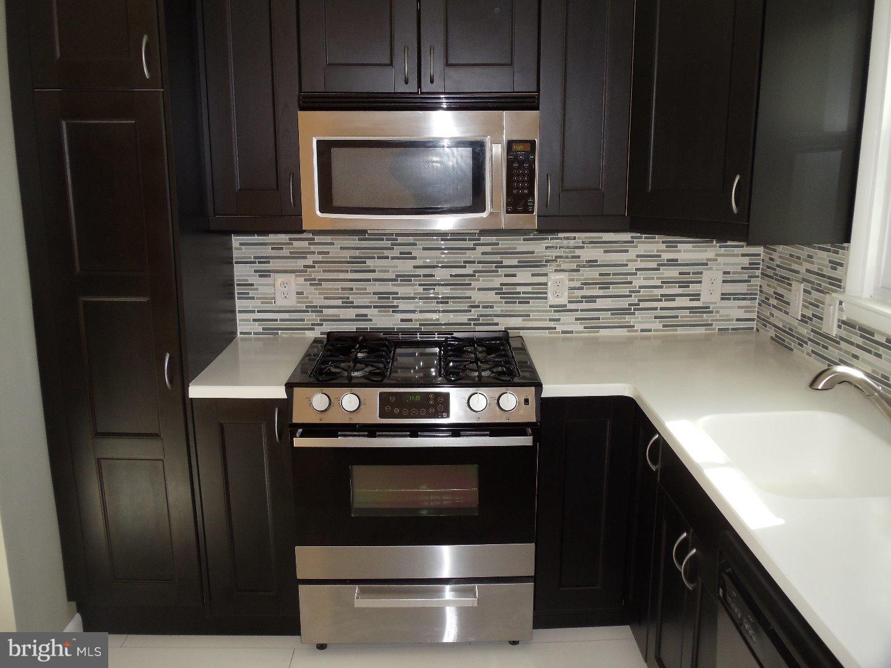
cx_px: 446
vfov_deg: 32.9
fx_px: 1133
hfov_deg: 42.9
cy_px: 334
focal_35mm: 44
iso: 100
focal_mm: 6
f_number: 3.5
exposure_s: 1/30
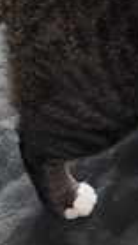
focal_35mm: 98
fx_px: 639
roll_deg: -0.5
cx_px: 333
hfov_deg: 10.6
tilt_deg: -33.0
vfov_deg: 20.7
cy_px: -25
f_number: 1.8
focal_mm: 3.99
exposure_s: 1/33
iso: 40
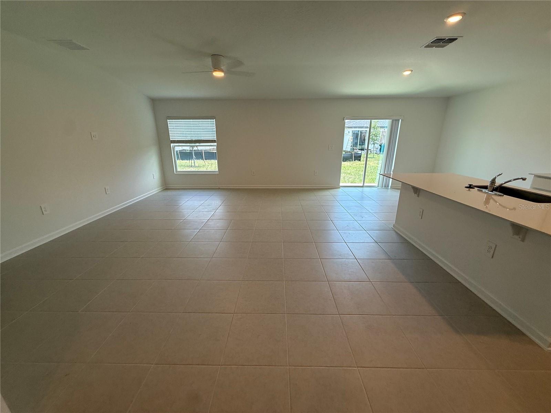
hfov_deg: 102.1
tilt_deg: -15.9
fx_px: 223
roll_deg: +0.0
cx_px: 276
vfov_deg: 85.7
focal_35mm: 14
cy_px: 206
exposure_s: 1/139
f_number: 2.2
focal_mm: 2.22
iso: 64
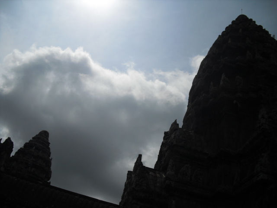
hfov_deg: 51.4
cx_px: 138
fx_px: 288
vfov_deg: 39.7
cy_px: 104
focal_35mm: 36
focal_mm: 6.3
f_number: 7.8
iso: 64
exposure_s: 1/1000
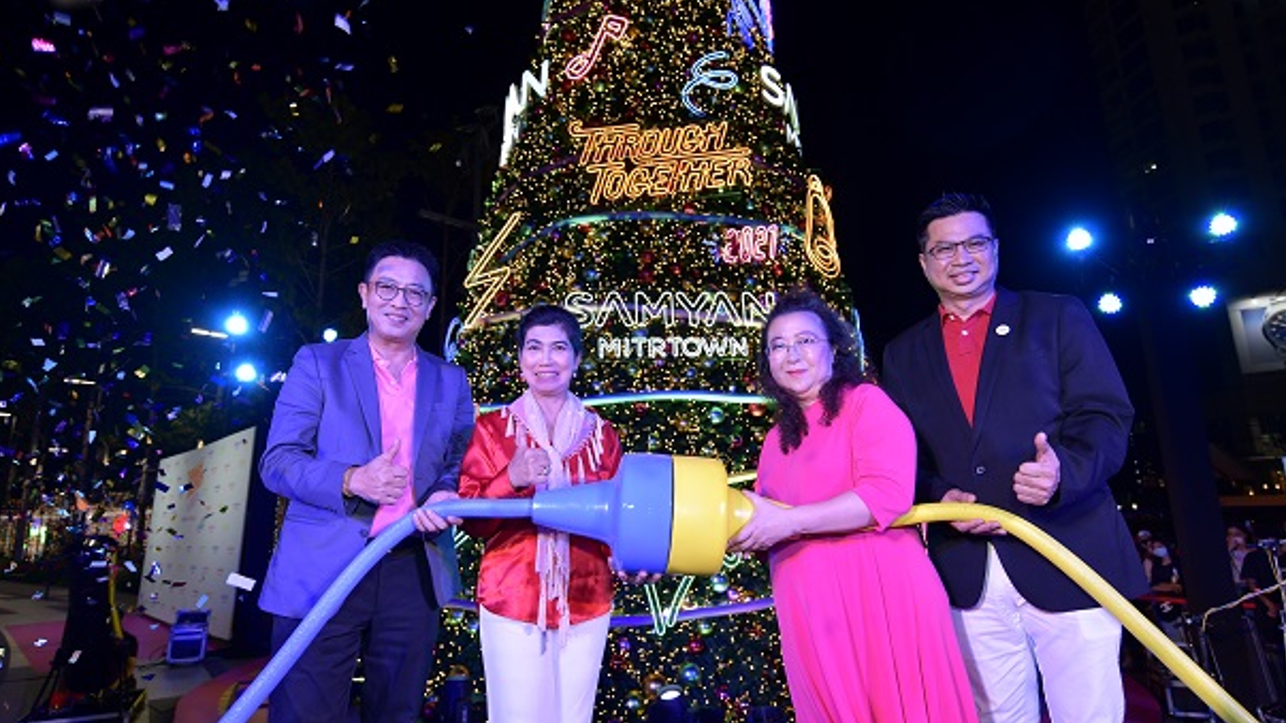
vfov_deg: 55.8
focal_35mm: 20
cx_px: 642
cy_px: 375
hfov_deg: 86.6
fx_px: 682
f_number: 4.5
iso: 500
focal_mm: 18
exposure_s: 1/200
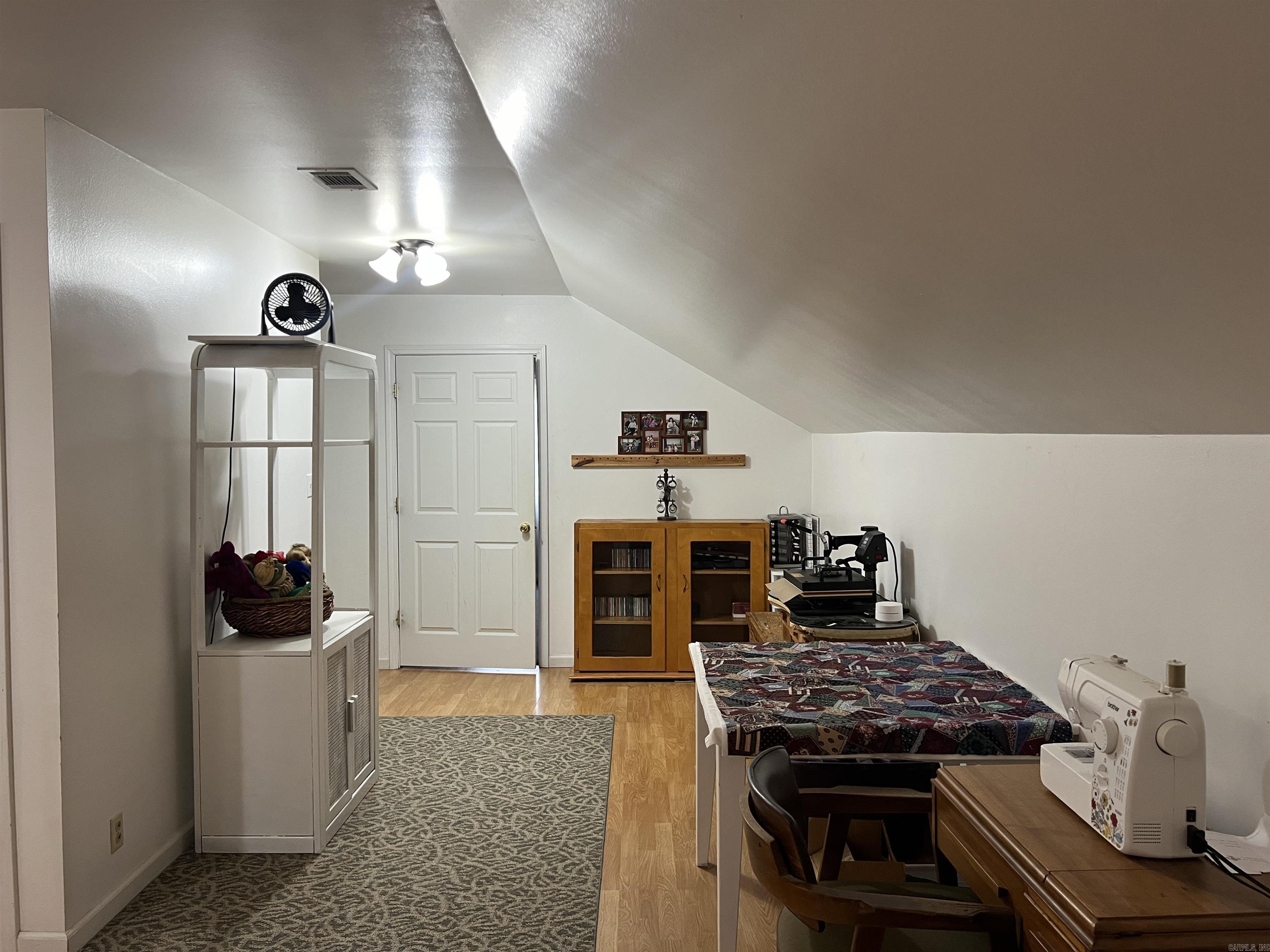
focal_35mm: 26
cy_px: 476
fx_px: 954
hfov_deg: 67.3
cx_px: 635
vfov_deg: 53.1
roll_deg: +0.4
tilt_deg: -2.7
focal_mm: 5.7
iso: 100
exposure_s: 1/60
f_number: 1.5
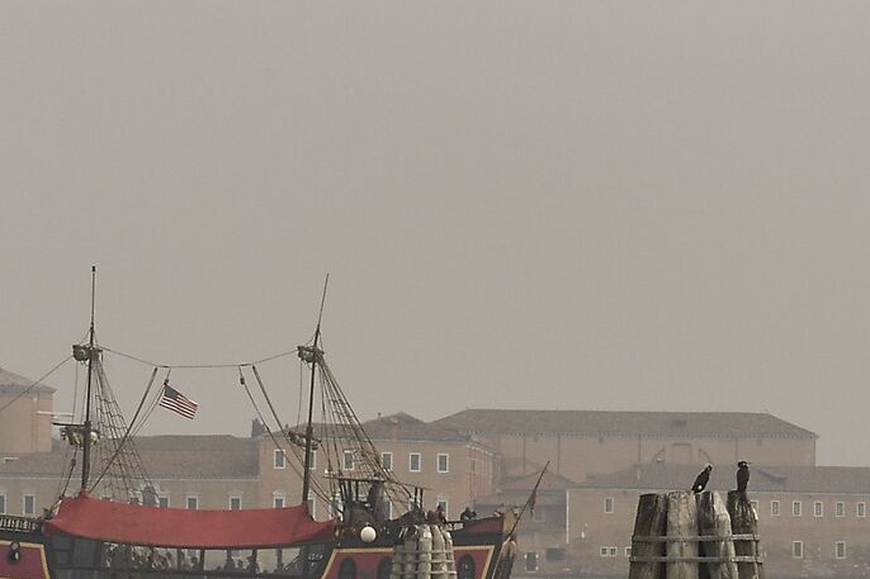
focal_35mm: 184
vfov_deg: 7.5
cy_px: 269
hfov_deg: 11.2
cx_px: 547
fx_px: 4439
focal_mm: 35
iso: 250
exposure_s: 1/200
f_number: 22
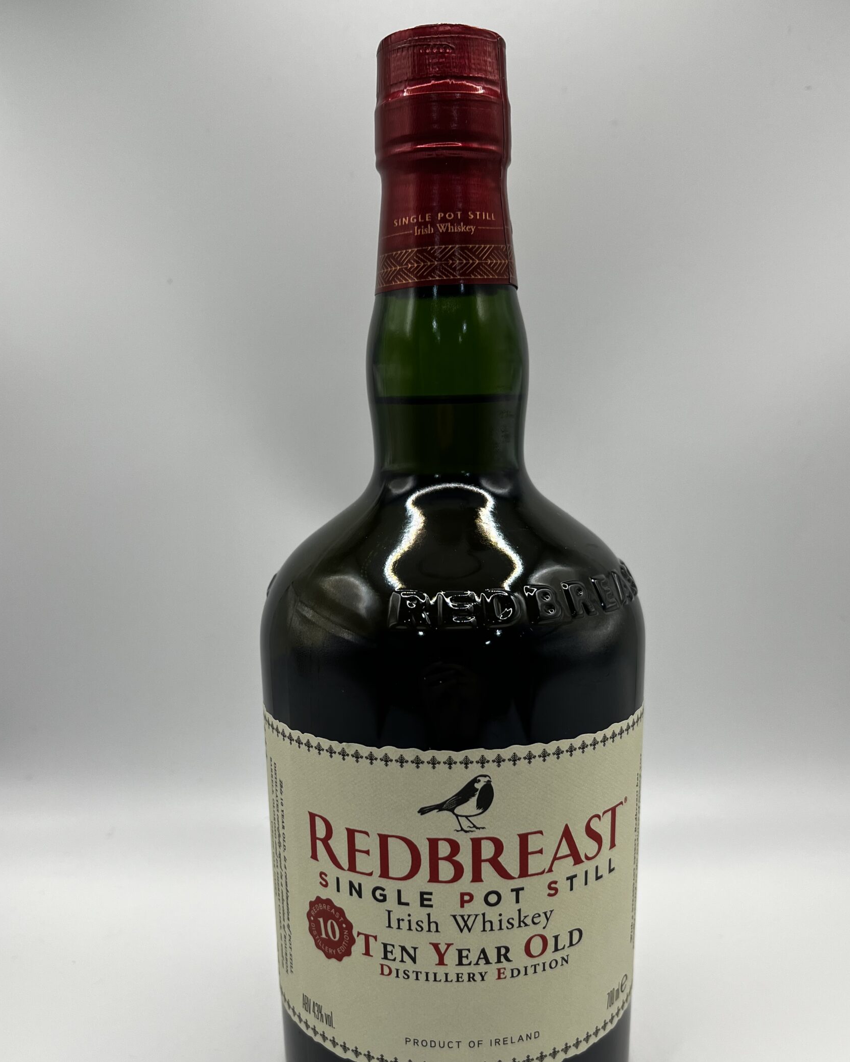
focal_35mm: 31
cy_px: 616
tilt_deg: -13.4
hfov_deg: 47.1
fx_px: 975
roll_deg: +1.6
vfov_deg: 56.9
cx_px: 424
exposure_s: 1/161
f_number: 1.6
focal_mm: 5.1
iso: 40
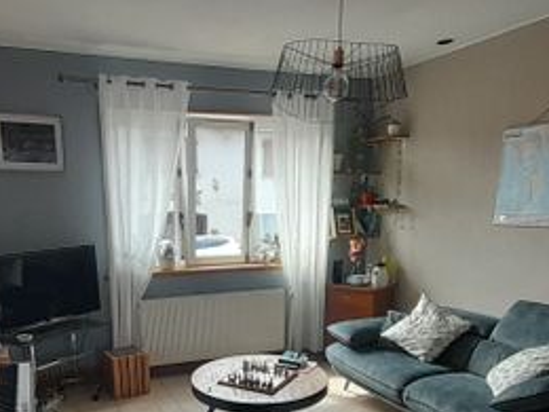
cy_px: 319
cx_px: 241
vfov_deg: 44.9
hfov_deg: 59.8
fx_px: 476
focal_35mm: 30
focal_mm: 1.13
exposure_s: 1/50
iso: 80
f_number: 2.2
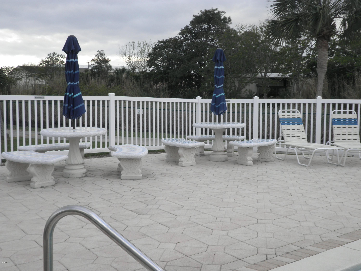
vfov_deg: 32.2
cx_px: 180
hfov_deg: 42.1
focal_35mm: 45
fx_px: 469
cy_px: 136
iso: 64
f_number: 4.4
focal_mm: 8.2
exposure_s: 1/80
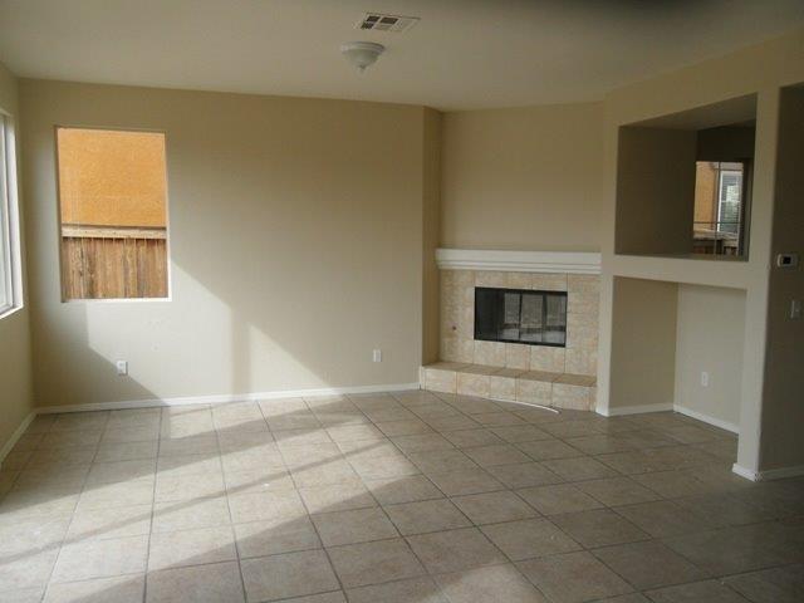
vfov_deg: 49.7
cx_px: 402
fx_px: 650
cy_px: 302
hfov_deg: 63.4
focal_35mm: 28
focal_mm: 5
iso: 80
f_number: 3.4
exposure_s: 1/125
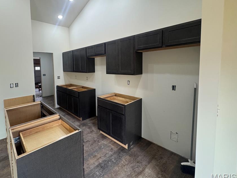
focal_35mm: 17
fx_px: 116
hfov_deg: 89.9
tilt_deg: -4.0
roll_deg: +1.0
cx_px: 95
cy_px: 75
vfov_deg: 74.2
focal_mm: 2.22
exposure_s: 1/120
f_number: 2.2
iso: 250
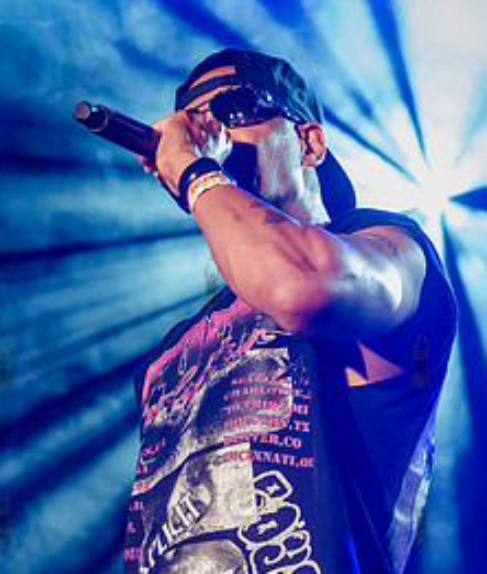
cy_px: 438
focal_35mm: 189
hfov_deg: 8.5
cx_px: 197
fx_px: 3290
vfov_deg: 10.0
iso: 5000
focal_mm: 80
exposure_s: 1/400
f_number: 4.5
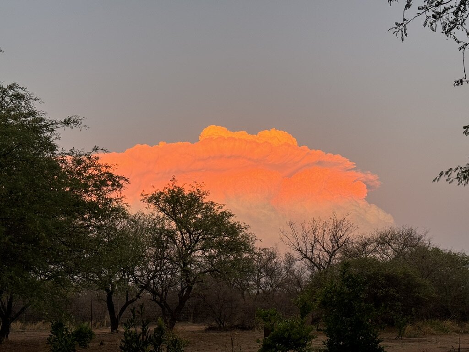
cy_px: 176
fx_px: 650
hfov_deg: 39.7
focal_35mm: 48
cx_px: 234
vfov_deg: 30.3
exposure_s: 1/96
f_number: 1.78
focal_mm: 6.76
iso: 100
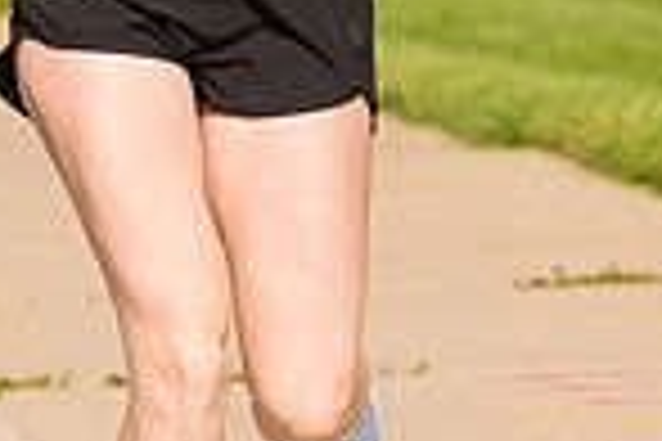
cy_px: -380
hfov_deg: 3.1
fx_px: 12338
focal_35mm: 671
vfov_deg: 2.0
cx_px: 342
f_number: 5.6
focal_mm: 170
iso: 400
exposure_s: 1/2000
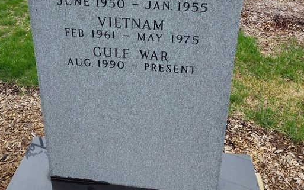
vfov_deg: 32.0
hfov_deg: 51.4
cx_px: 134
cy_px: 20
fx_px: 315
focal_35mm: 38
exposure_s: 1/387
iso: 100
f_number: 1.8
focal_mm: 5.56
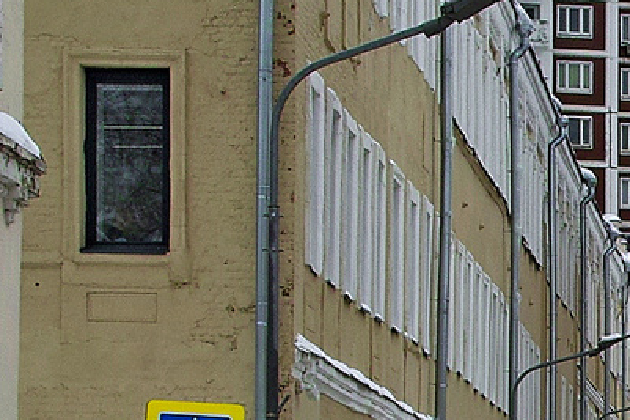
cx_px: 1119
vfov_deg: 6.2
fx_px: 3848
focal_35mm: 220
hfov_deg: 9.0
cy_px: 456
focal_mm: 29
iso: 100
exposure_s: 1/160
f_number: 9
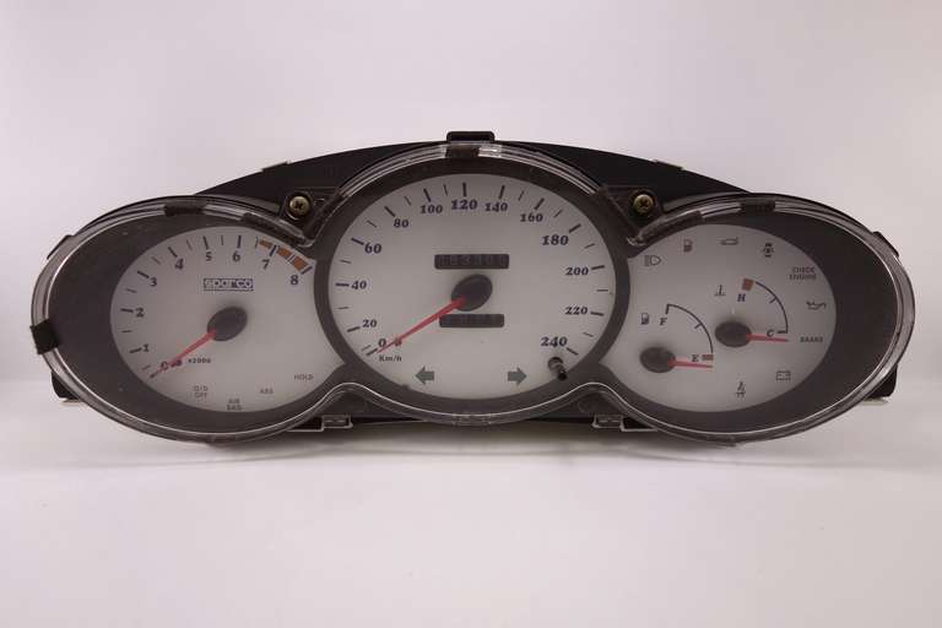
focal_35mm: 28
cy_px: 314
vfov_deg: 46.4
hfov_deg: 65.5
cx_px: 471
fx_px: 733
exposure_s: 1/100
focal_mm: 10.4
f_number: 2.5
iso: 125
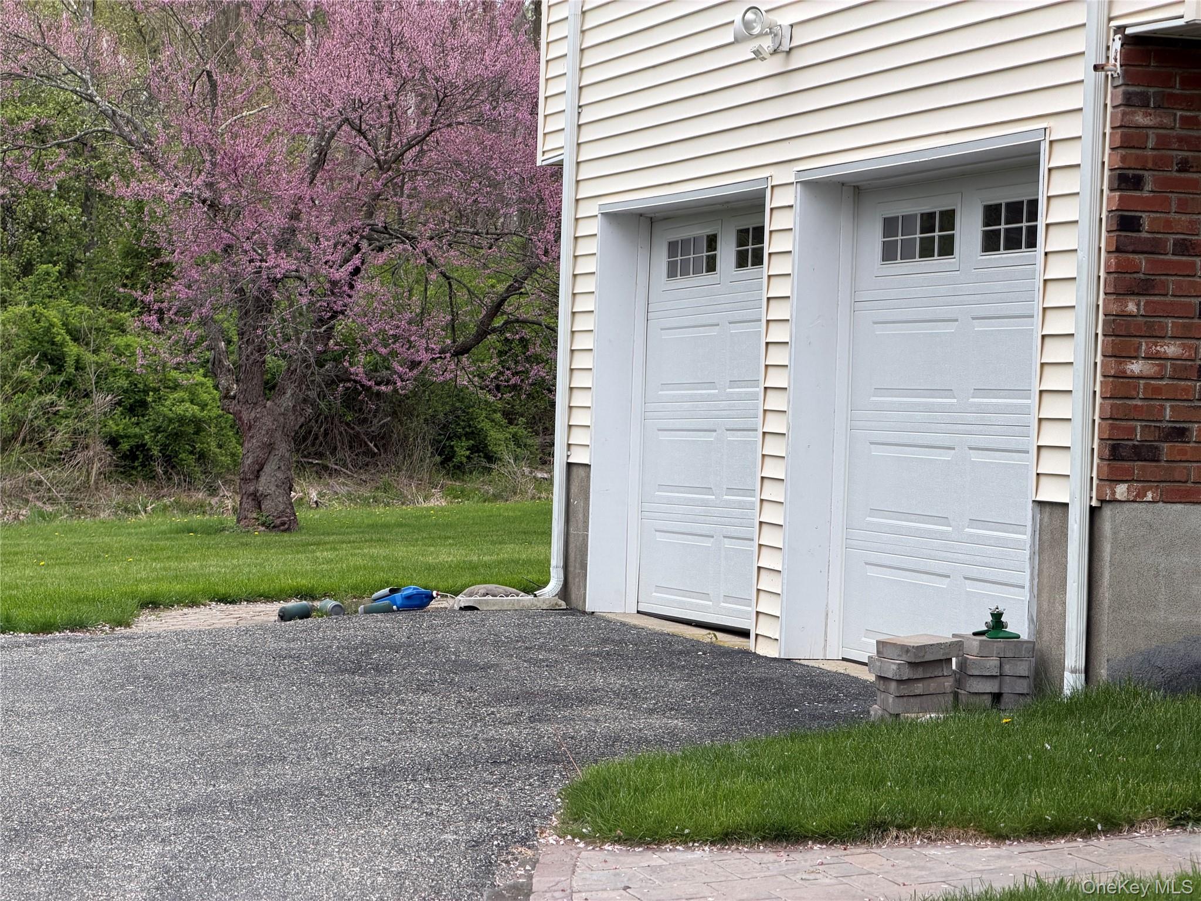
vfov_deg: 14.8
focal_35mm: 100
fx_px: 3469
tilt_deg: -0.5
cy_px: 450
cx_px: 600
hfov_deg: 19.6
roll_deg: -2.7
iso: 50
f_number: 2.8
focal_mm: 16.89
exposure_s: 1/194
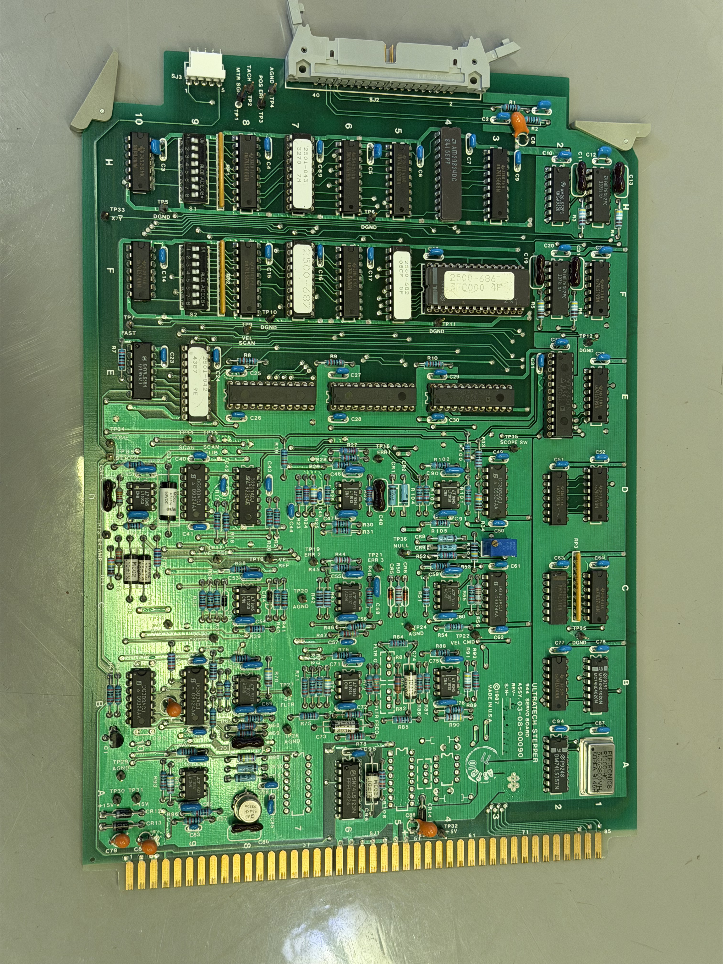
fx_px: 1337
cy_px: 482
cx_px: 362
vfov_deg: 39.7
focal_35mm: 48
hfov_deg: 30.3
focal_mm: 6.76
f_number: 1.78
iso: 250
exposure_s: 1/60
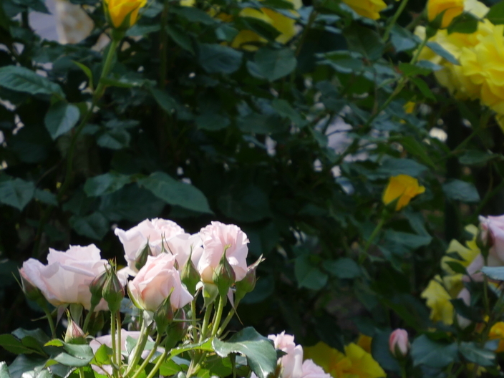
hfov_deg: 5.8
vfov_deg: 4.4
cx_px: 170
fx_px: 4965
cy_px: 325
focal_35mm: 341
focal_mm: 75
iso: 200
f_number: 8
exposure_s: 1/160
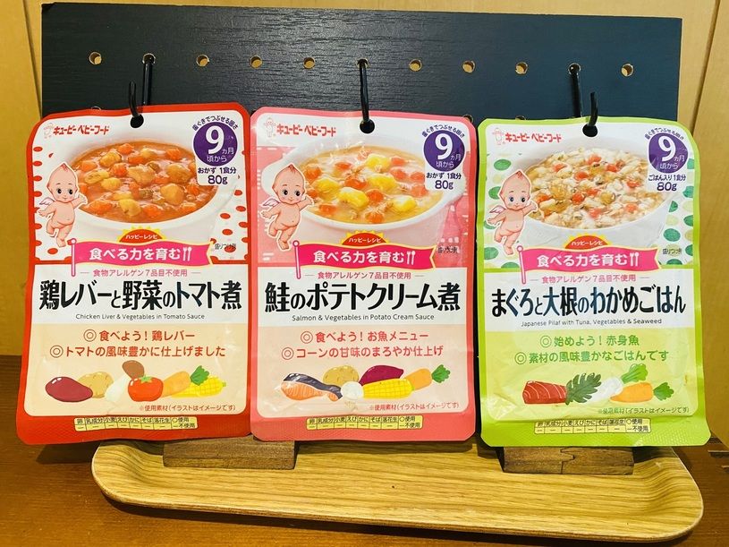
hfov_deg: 67.3
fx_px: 547
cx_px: 364
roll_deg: -1.0
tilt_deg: -19.2
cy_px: 274
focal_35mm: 26
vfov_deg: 53.1
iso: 250
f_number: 1.8
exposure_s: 1/60
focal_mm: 4.25
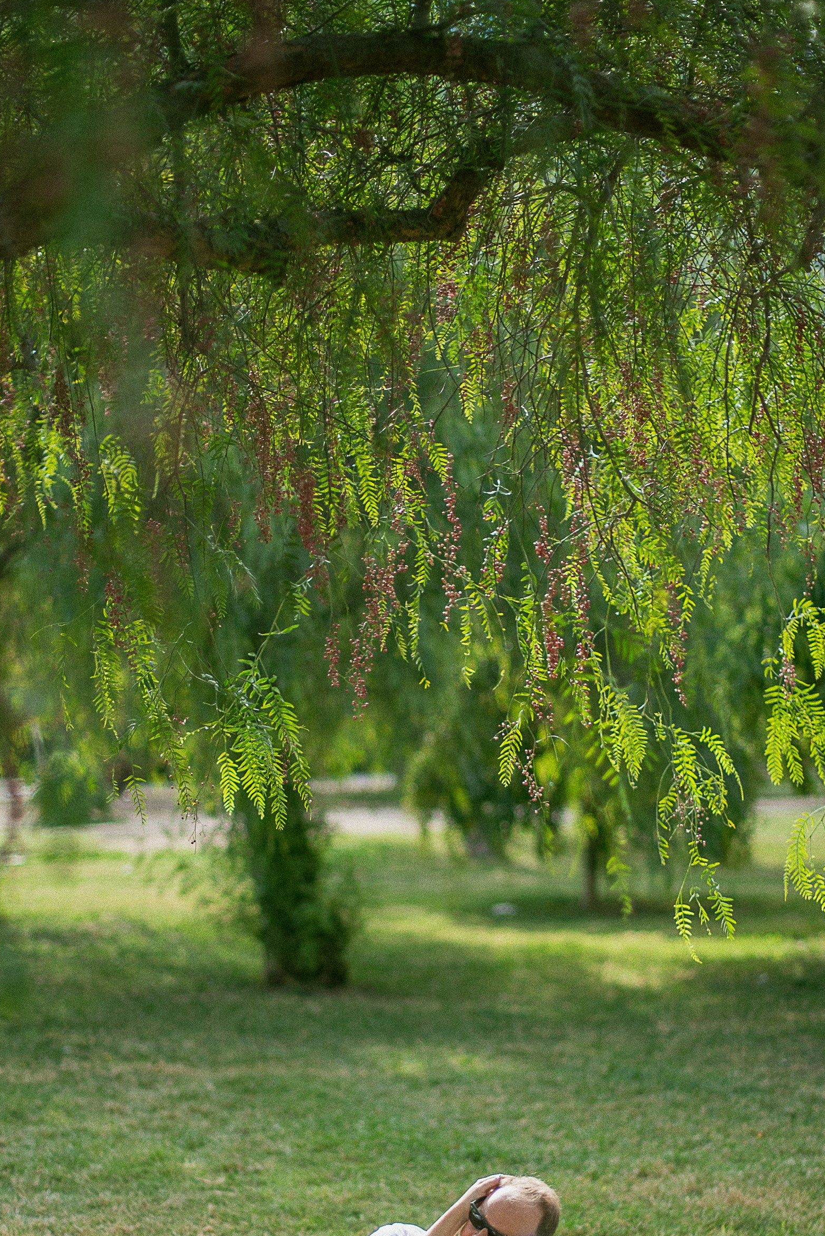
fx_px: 2576
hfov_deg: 18.2
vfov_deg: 26.7
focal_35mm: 75
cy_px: 900
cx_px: 439
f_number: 1.4
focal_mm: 50
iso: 100
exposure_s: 1/4000
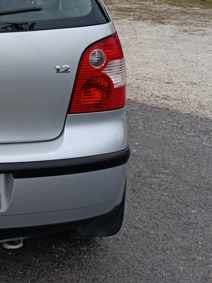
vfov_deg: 29.8
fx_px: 514
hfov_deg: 20.7
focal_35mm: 63
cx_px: -83
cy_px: 47
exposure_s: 1/100
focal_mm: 6.14
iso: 64
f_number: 1.6
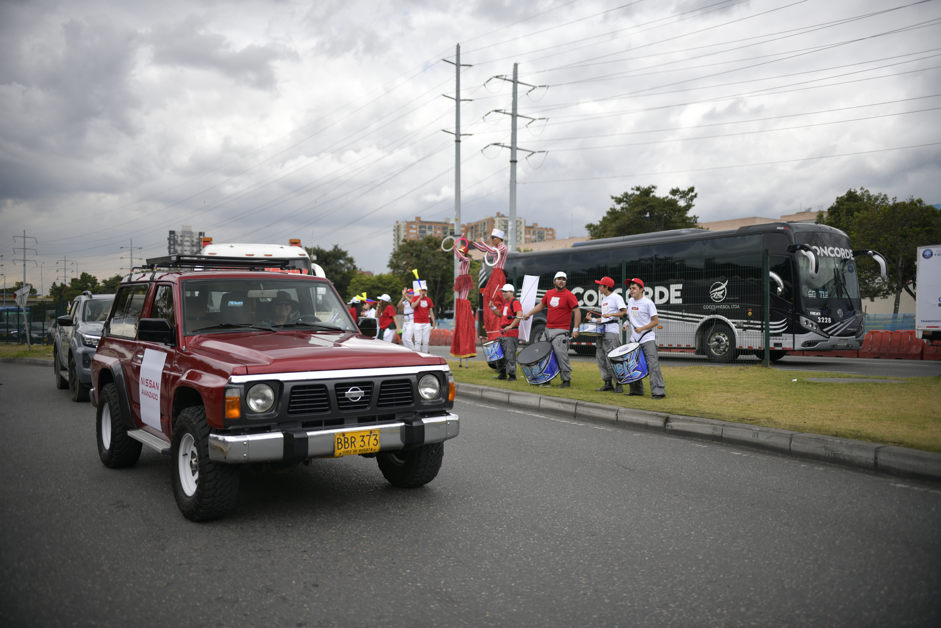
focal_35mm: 32
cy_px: 314
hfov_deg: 58.7
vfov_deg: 41.1
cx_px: 470
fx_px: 836
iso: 64
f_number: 1.8
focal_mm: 32
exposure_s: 1/2500
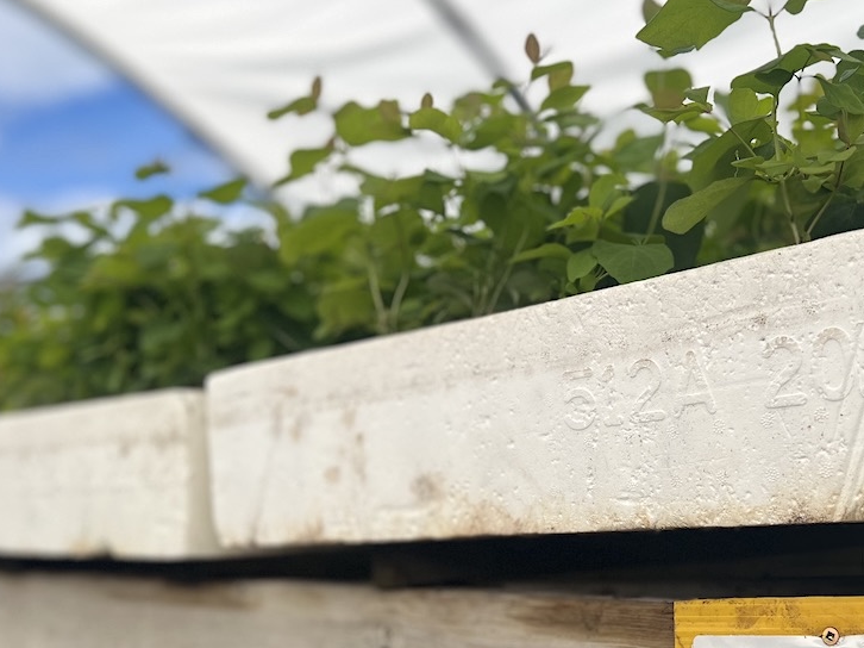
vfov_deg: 33.2
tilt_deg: +1.3
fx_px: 1073
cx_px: 574
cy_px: 441
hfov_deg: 43.3
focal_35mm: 43
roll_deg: +3.9
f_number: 1.5
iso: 50
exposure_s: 1/6211
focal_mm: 5.7
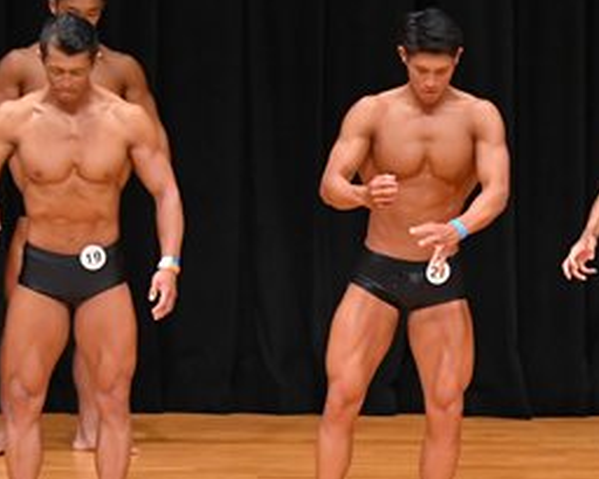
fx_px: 7395
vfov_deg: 3.7
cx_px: 565
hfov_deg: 4.6
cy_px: 164
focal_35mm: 417
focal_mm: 98
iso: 4000
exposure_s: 1/400
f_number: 5.6
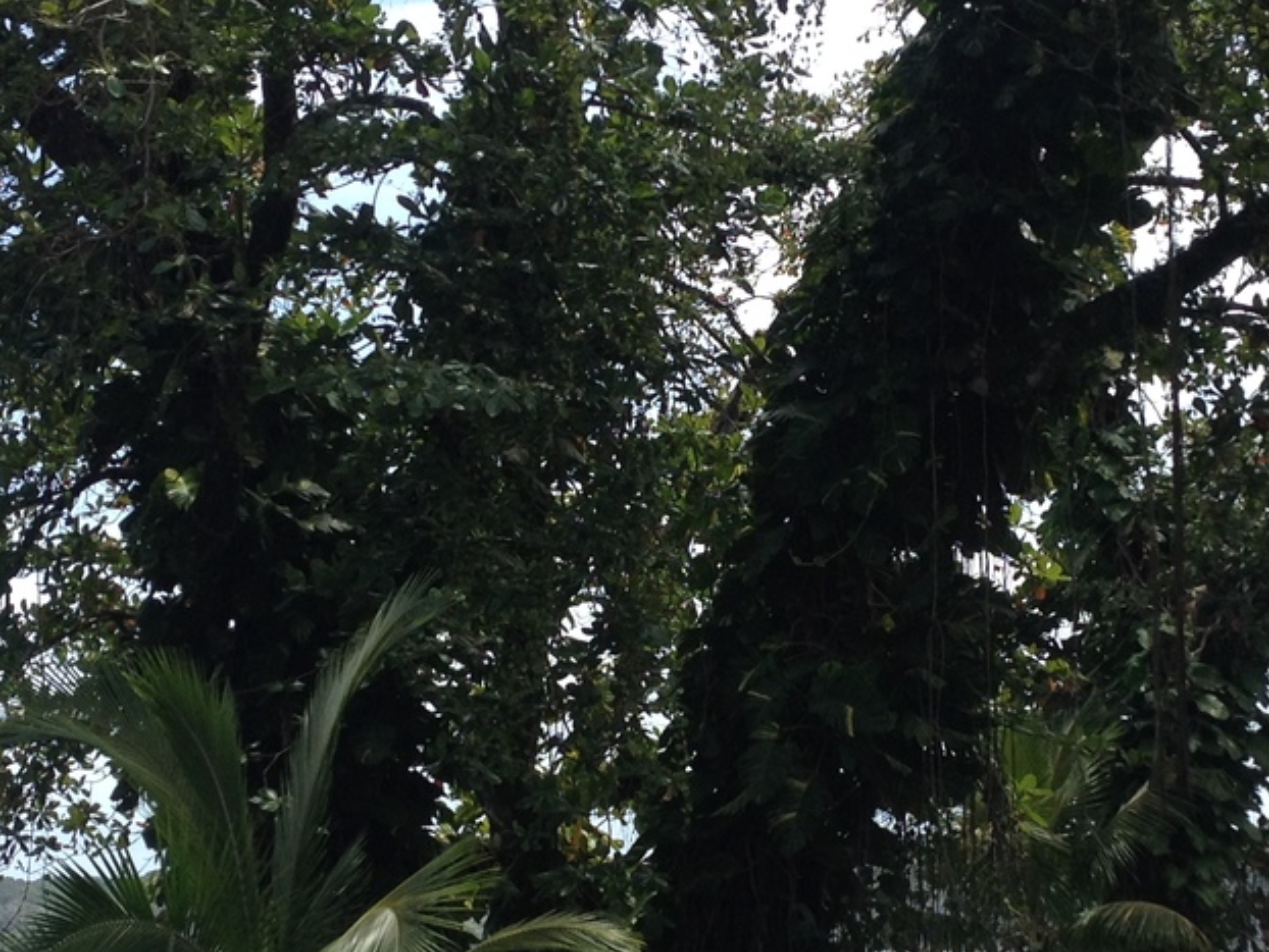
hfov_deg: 21.7
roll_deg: +1.6
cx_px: 781
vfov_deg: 16.4
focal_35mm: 90
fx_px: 3301
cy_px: 654
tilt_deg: +1.8
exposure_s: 1/1151
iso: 50
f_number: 2.4
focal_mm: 4.28
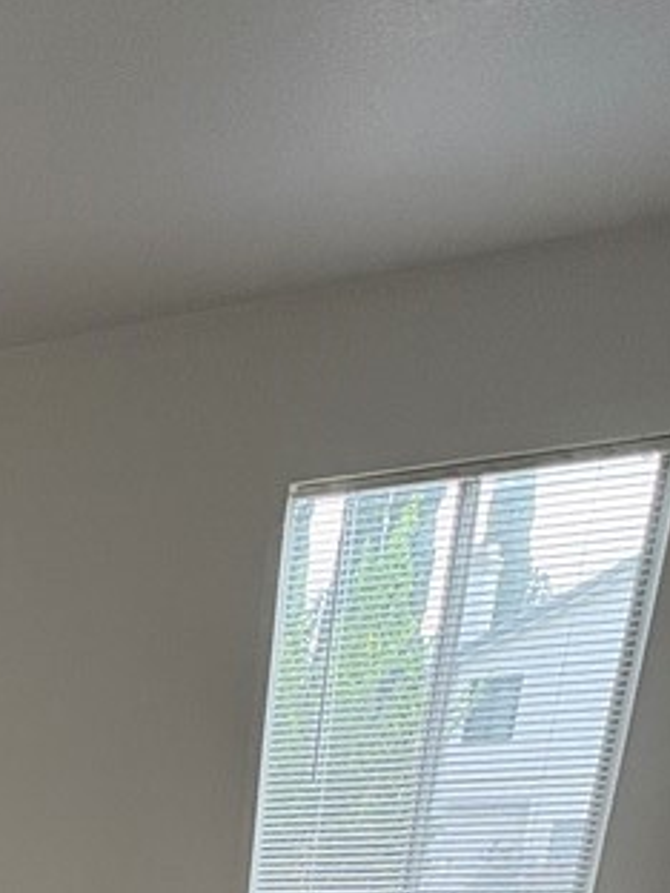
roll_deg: +2.9
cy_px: 1319
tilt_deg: -23.1
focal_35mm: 46
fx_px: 1187
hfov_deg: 26.9
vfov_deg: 28.3
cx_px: -183
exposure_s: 1/99
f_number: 2.2
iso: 125
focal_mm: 2.22
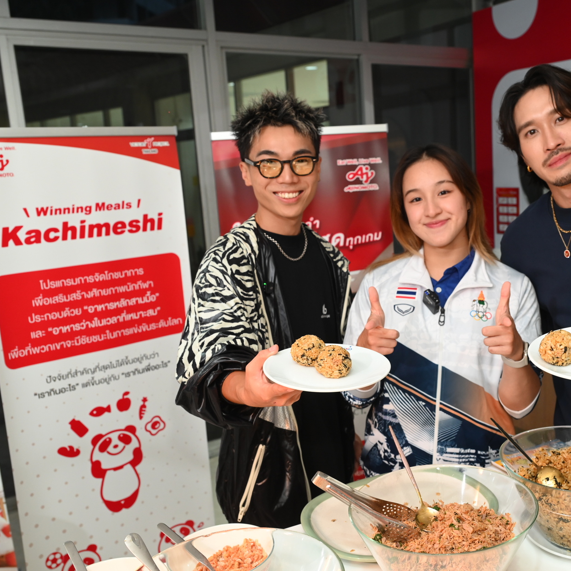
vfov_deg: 43.9
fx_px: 709
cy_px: 286
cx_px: 383
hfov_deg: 43.2
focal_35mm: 38
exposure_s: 1/125
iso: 1000
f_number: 5
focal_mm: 29
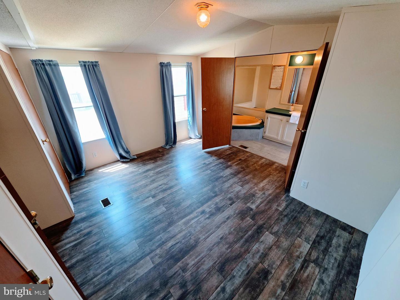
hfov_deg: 106.2
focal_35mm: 13
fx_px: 150
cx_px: 200
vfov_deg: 89.9
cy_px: 150
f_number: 1.9
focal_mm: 2.2
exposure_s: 1/120
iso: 200
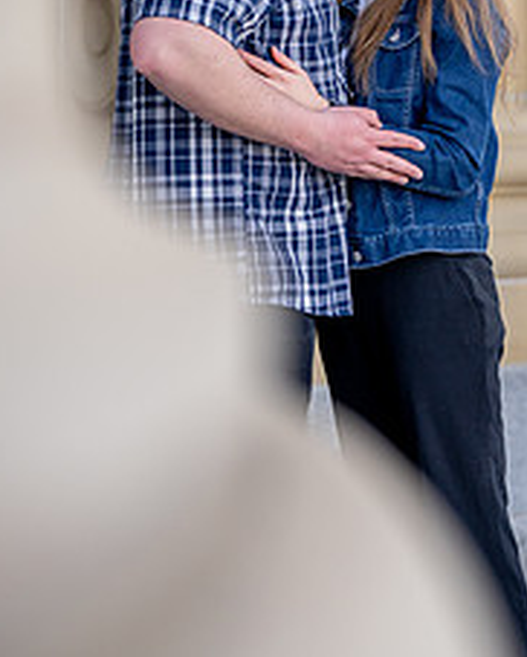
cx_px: 278
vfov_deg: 20.5
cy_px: 185
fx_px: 1811
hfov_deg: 16.6
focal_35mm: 93
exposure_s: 1/6400
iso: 1600
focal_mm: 50
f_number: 1.8
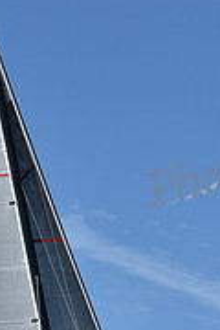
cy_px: 451
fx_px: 2062
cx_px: 54
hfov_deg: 6.1
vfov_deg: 9.0
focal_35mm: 225
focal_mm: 70
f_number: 7.1
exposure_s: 1/1600
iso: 250
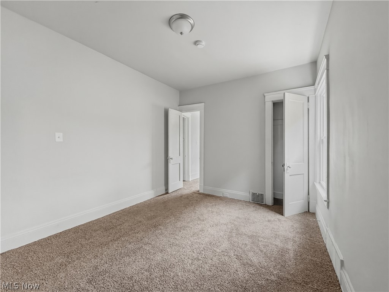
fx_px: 157
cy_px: 146
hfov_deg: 102.1
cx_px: 194
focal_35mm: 14
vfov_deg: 85.7
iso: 200
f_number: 2.2
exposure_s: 1/120
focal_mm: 2.2
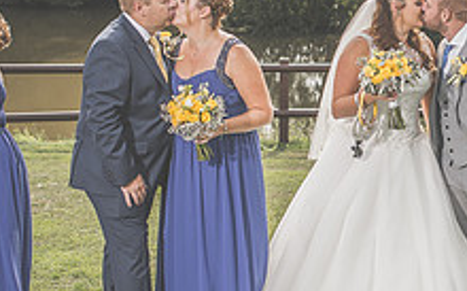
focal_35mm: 94
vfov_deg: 13.9
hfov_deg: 21.7
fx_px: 1195
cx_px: 412
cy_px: 128
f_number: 2.8
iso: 160
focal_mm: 35
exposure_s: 1/1600
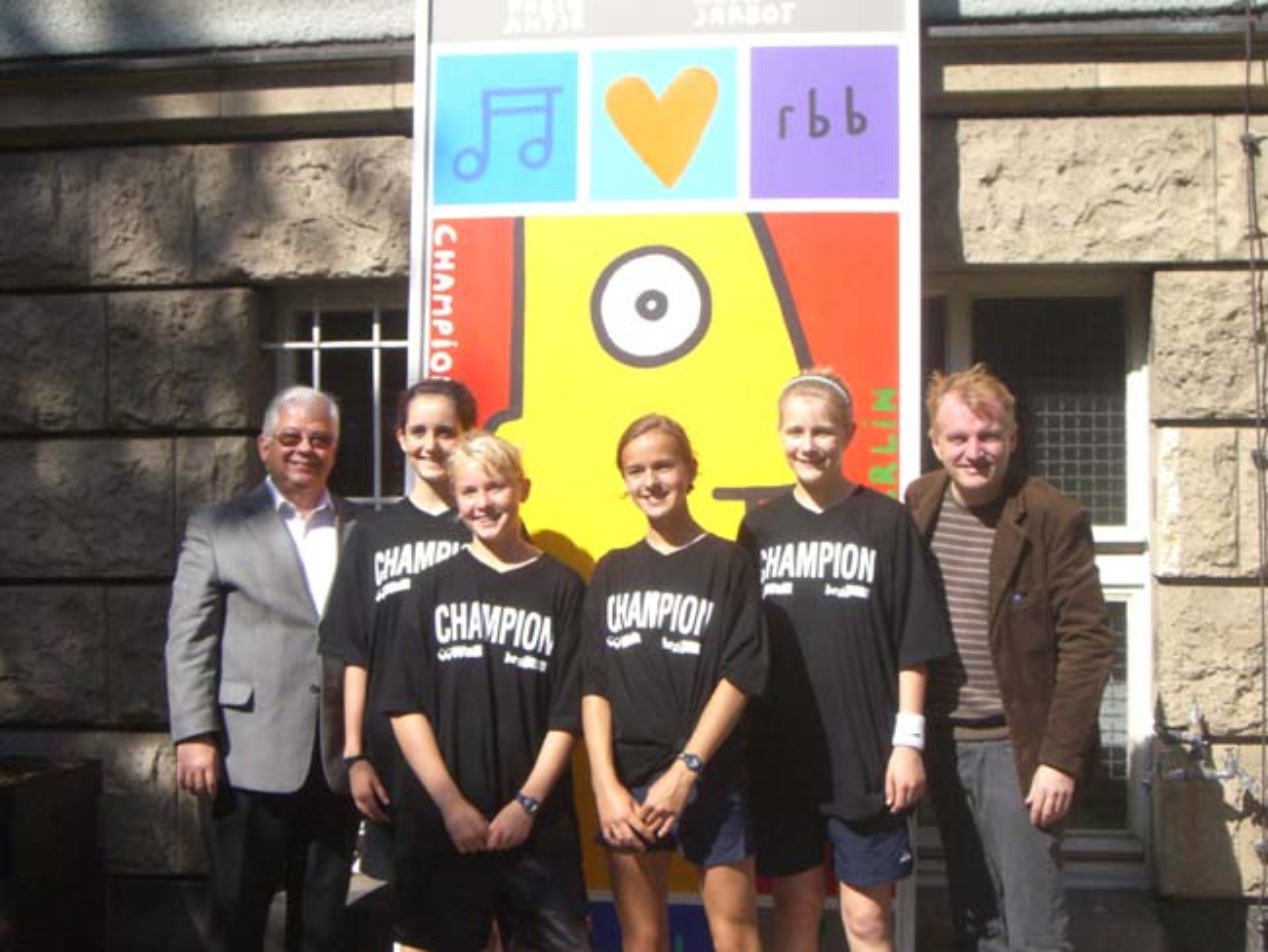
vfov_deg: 26.6
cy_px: 476
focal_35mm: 55
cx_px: 634
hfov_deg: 34.9
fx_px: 2015
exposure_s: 1/2000
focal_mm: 9
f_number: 5.2
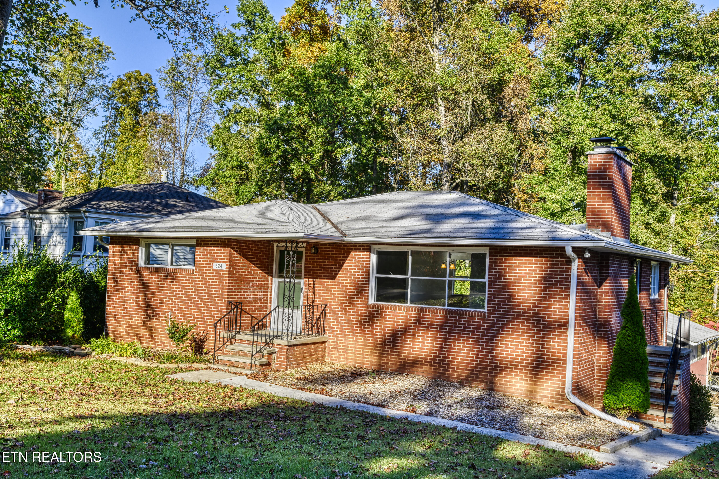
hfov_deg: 50.7
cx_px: 360
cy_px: 240
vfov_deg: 35.1
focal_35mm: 38
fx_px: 759
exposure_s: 1/1600
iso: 800
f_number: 8
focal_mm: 38
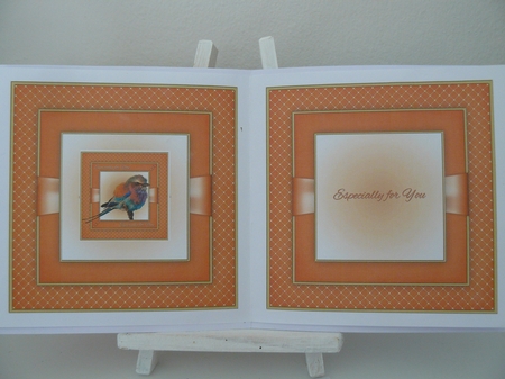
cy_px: 190
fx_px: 525
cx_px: 252
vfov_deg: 39.6
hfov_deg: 51.4
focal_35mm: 36
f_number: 2.8
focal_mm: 6
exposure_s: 1/20
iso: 200
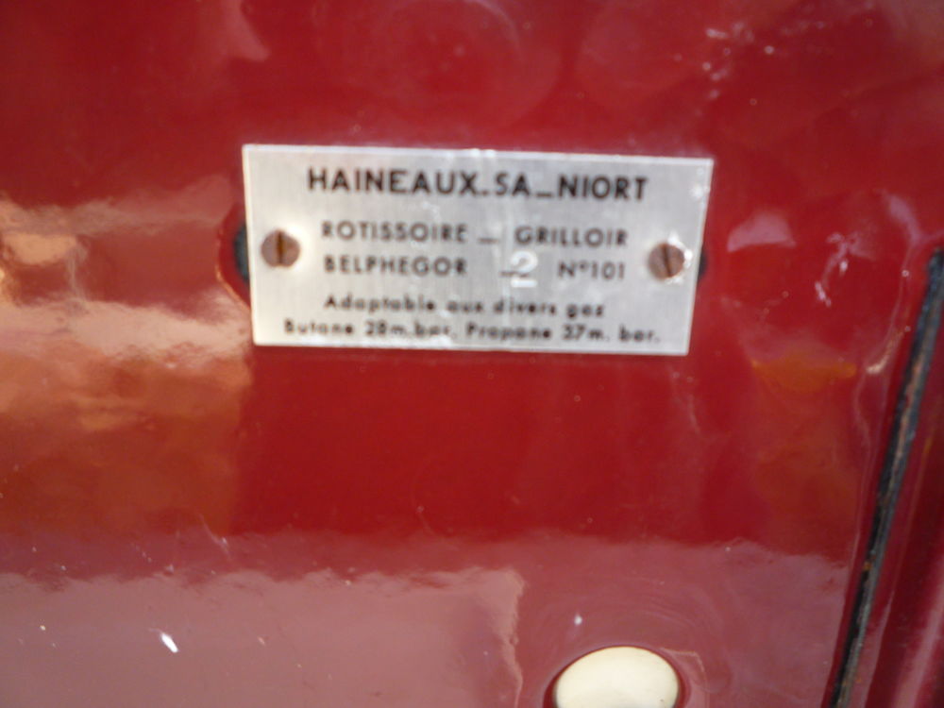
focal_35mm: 30
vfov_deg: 46.8
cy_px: 354
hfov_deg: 60.0
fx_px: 818
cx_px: 472
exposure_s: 1/30
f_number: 3.3
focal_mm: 5.2
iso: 160
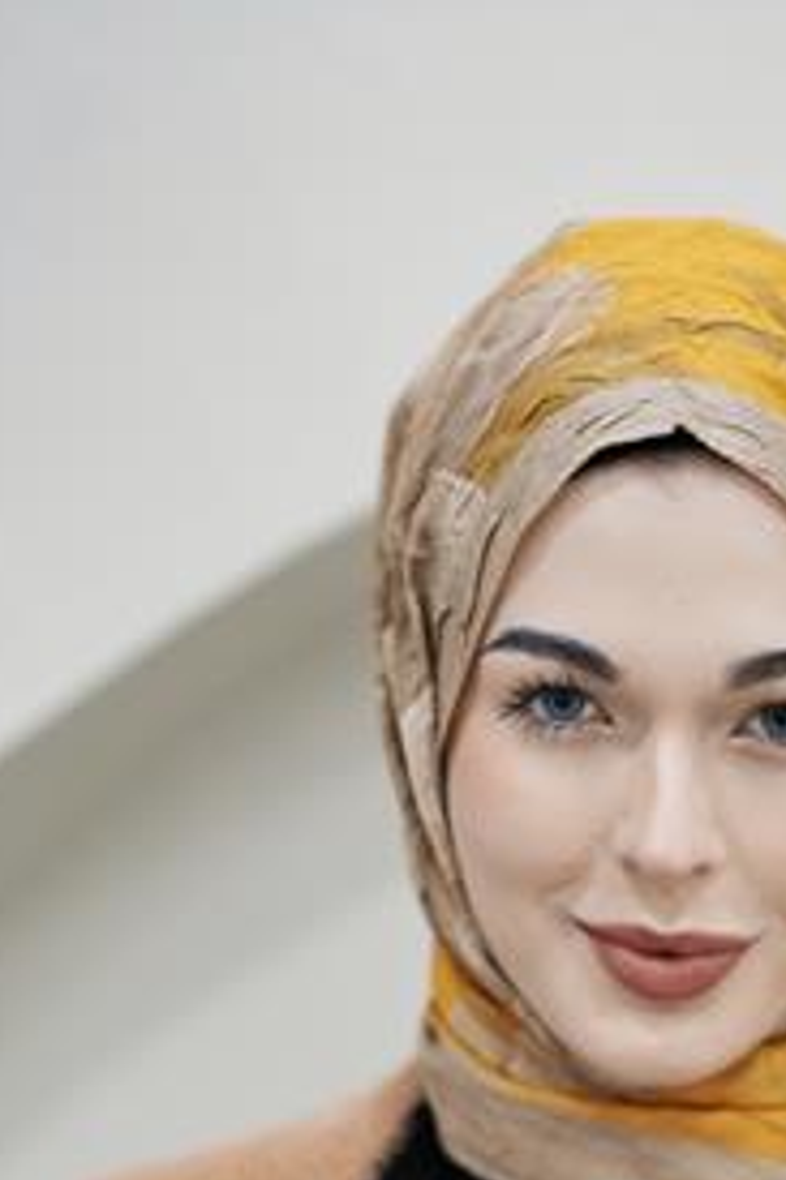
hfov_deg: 12.4
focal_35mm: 109
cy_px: 1240
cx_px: 760
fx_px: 3574
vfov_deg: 18.2
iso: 320
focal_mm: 50
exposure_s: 1/200
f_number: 2
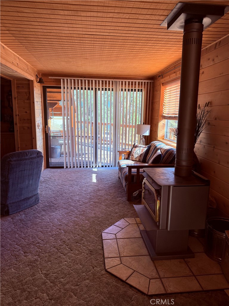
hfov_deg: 56.8
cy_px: 153
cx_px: 114
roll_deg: +0.2
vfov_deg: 71.6
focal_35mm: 24
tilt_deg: -9.9
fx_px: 212
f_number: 1.78
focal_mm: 6.76
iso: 100
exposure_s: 1/183
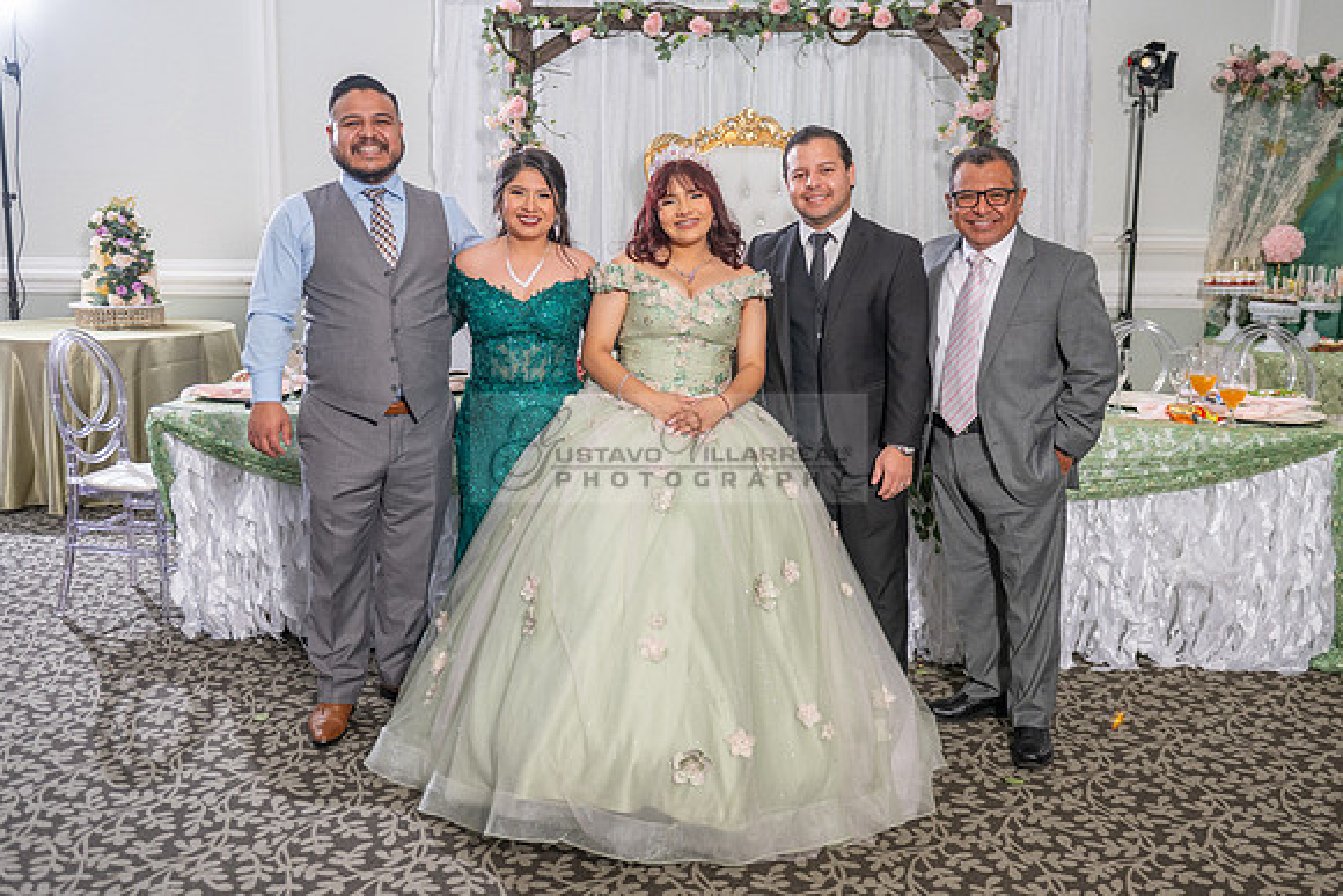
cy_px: 437
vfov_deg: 36.6
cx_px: 666
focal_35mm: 36
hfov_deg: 52.7
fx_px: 1355
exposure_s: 1/160
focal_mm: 32
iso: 400
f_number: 3.5
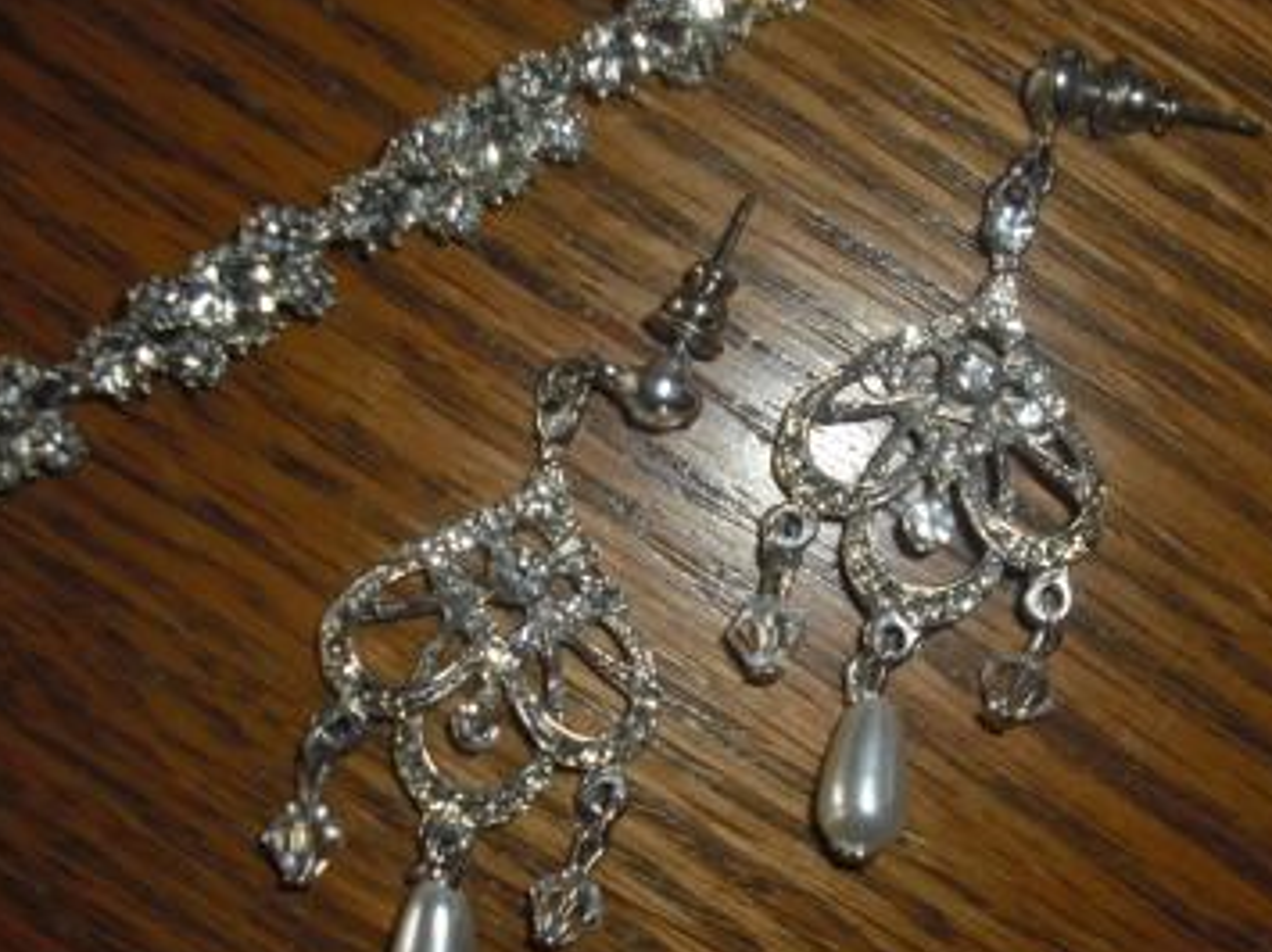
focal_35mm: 48
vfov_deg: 30.2
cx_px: 724
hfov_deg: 39.6
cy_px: 565
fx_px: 1763
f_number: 5.6
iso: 64
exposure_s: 1/60
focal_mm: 6.2
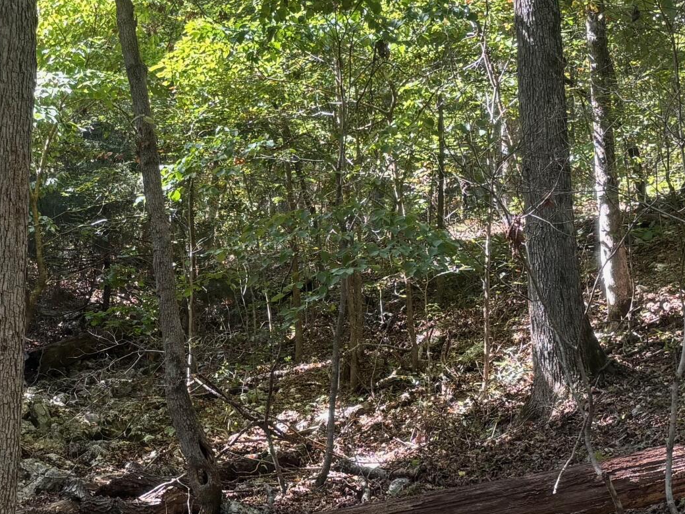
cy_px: 271
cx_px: 214
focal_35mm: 75
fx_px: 1484
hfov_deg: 25.8
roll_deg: -2.8
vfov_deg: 19.6
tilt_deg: +3.4
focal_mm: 5.96
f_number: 1.6
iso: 50
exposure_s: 1/121
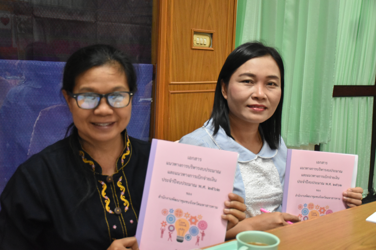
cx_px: 188
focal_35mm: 45
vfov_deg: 29.9
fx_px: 470
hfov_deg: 43.6
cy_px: 125
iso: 2500
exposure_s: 1/250
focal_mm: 30
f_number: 4
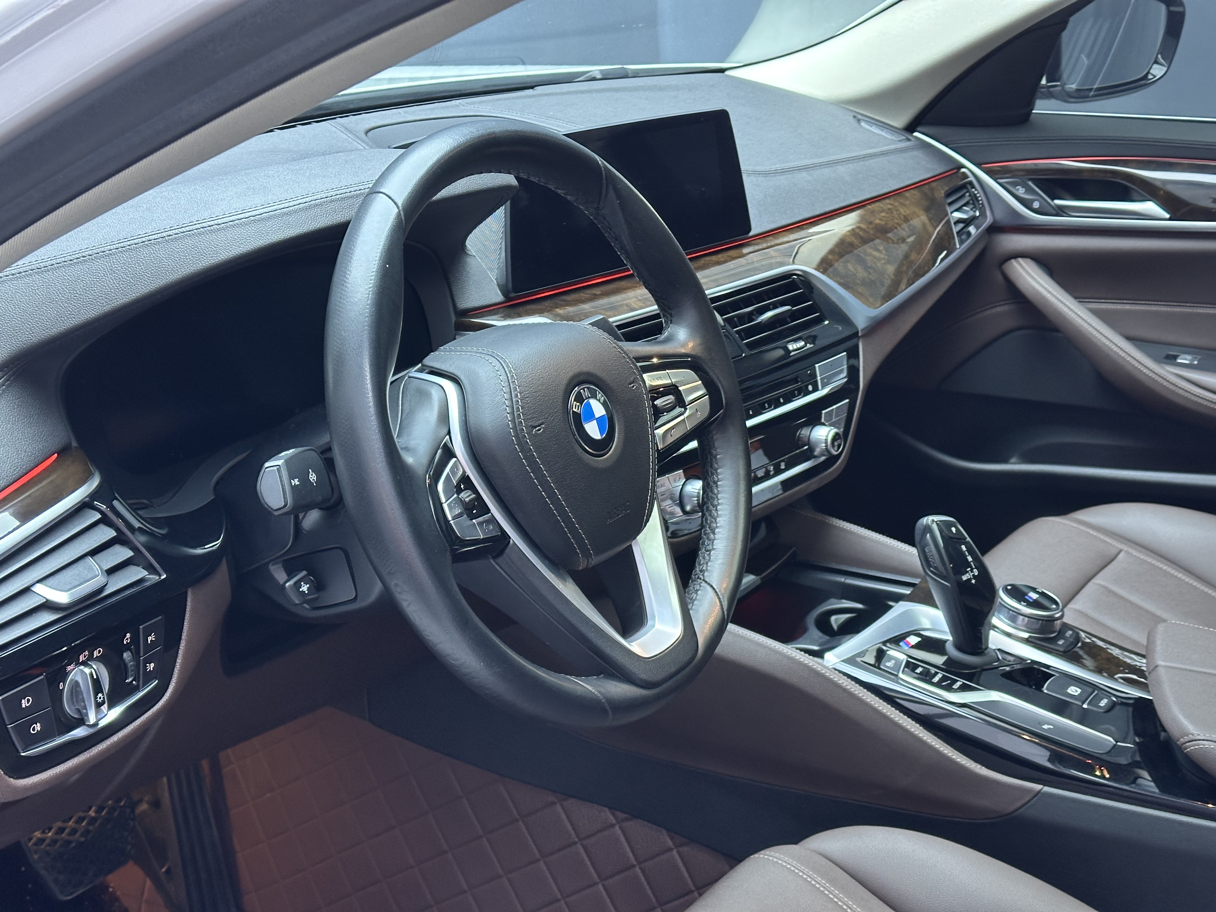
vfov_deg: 30.3
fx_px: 1686
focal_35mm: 48
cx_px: 608
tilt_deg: -19.5
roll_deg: -2.8
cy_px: 456
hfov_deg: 39.7
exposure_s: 1/33
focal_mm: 6.86
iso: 200
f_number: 1.78
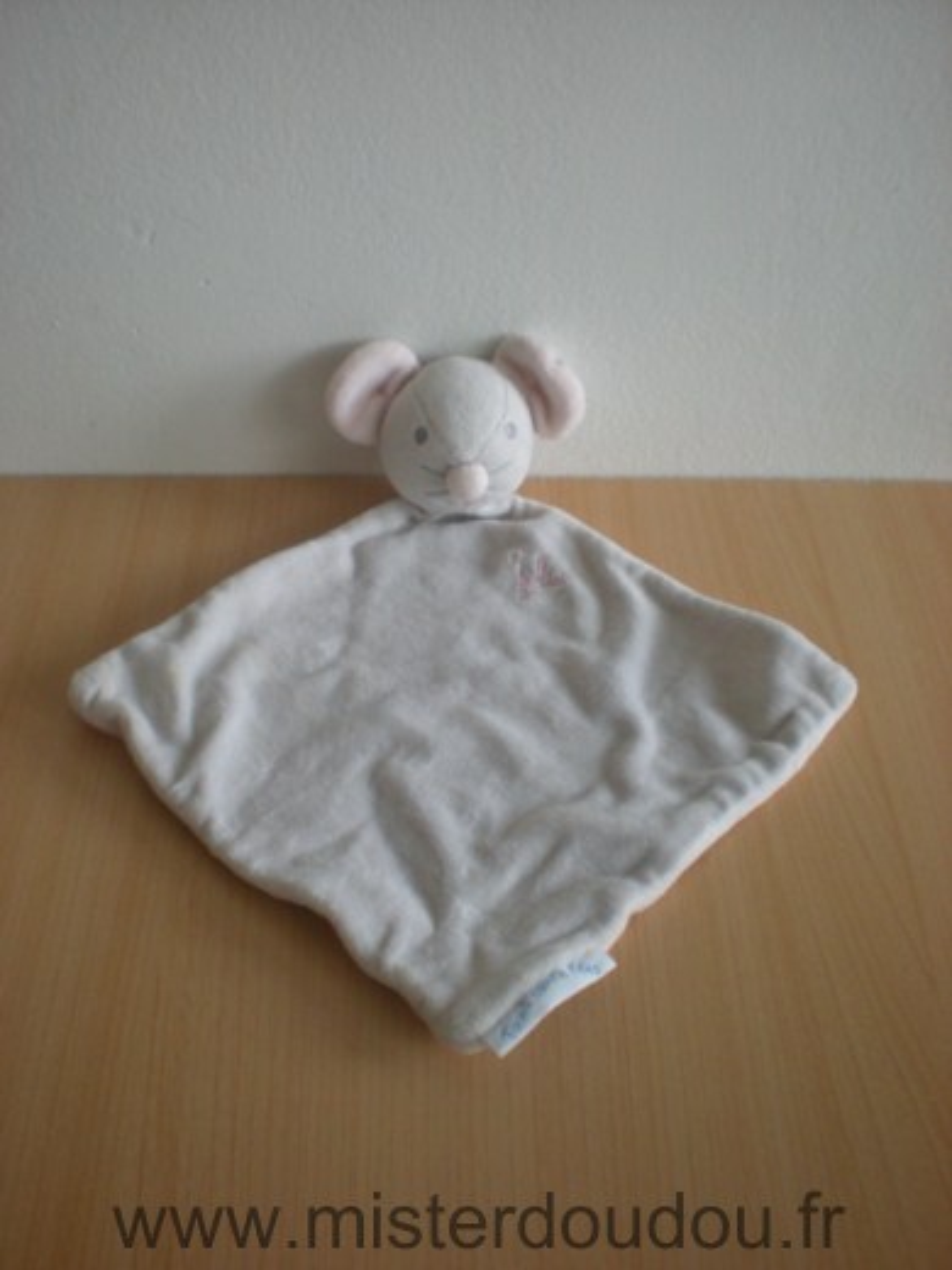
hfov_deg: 37.7
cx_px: 476
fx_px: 1393
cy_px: 635
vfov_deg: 49.0
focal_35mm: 38
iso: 200
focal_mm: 6.3
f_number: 3.1
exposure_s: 1/28.3
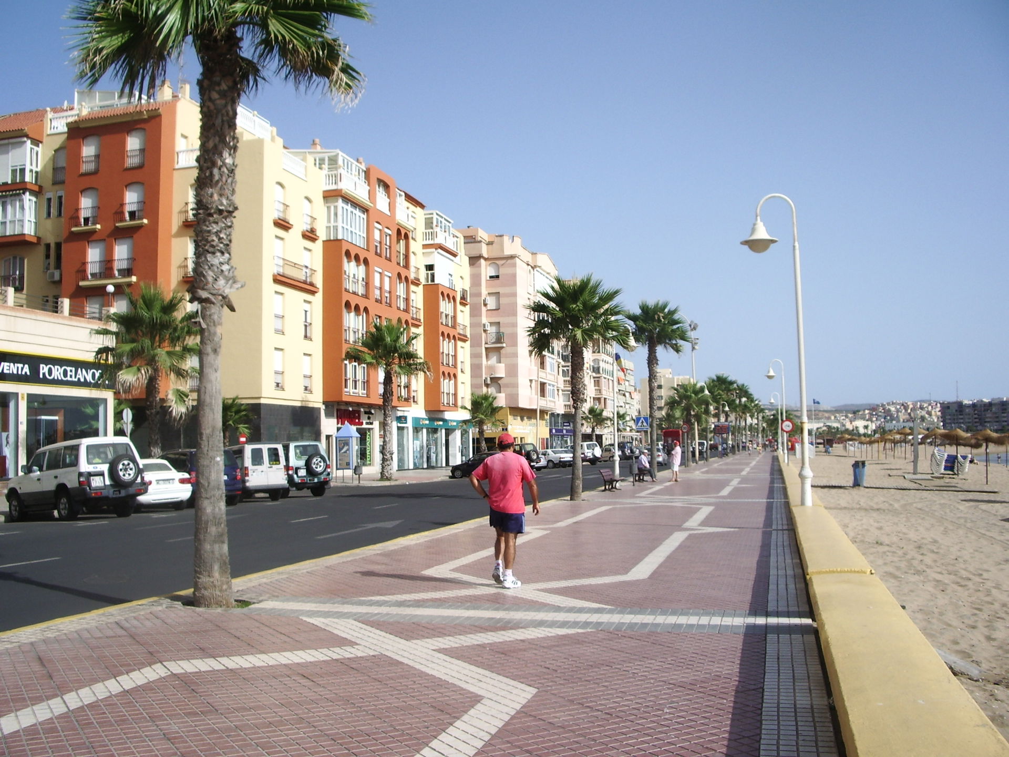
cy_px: 378
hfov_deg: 52.6
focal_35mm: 35
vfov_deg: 40.7
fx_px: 1020
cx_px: 504
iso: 50
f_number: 4.3
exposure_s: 1/500
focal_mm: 5.8
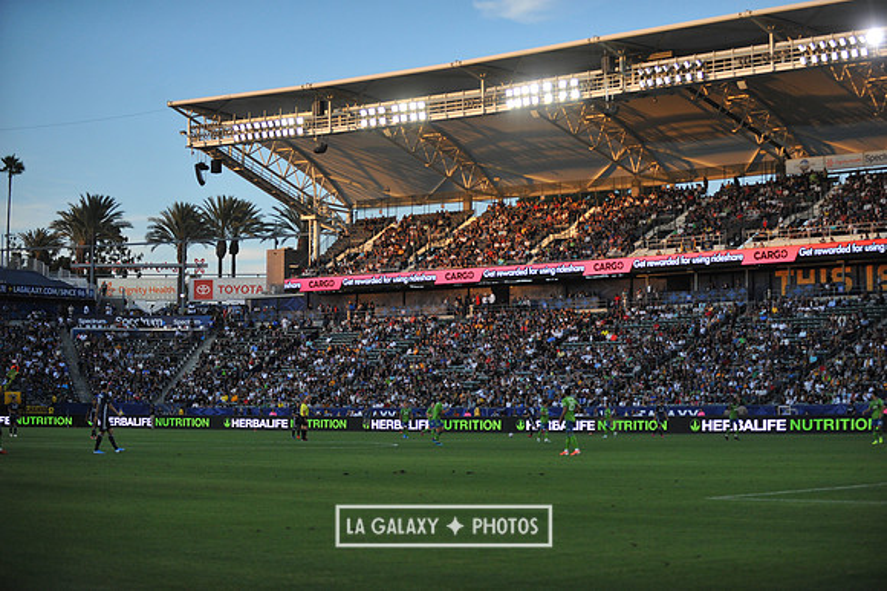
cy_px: 296
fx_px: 1724
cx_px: 444
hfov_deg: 28.9
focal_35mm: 70
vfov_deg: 19.4
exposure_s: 1/4000
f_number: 2.8
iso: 1600
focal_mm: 70
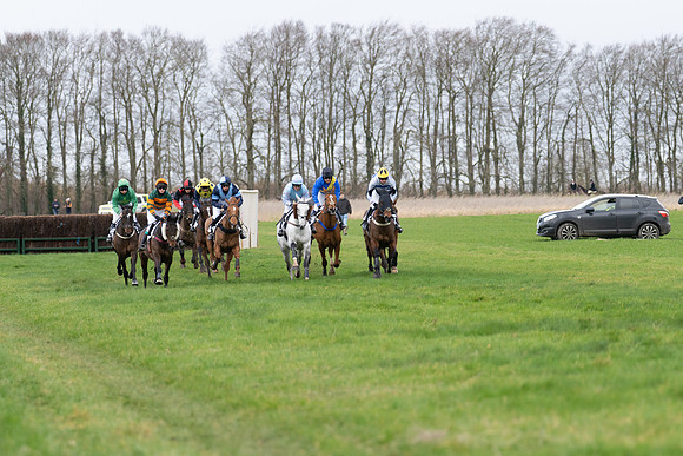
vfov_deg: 5.2
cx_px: 342
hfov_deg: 7.9
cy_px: 228
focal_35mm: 262
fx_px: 4972
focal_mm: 175
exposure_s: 1/1250
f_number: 4
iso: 500
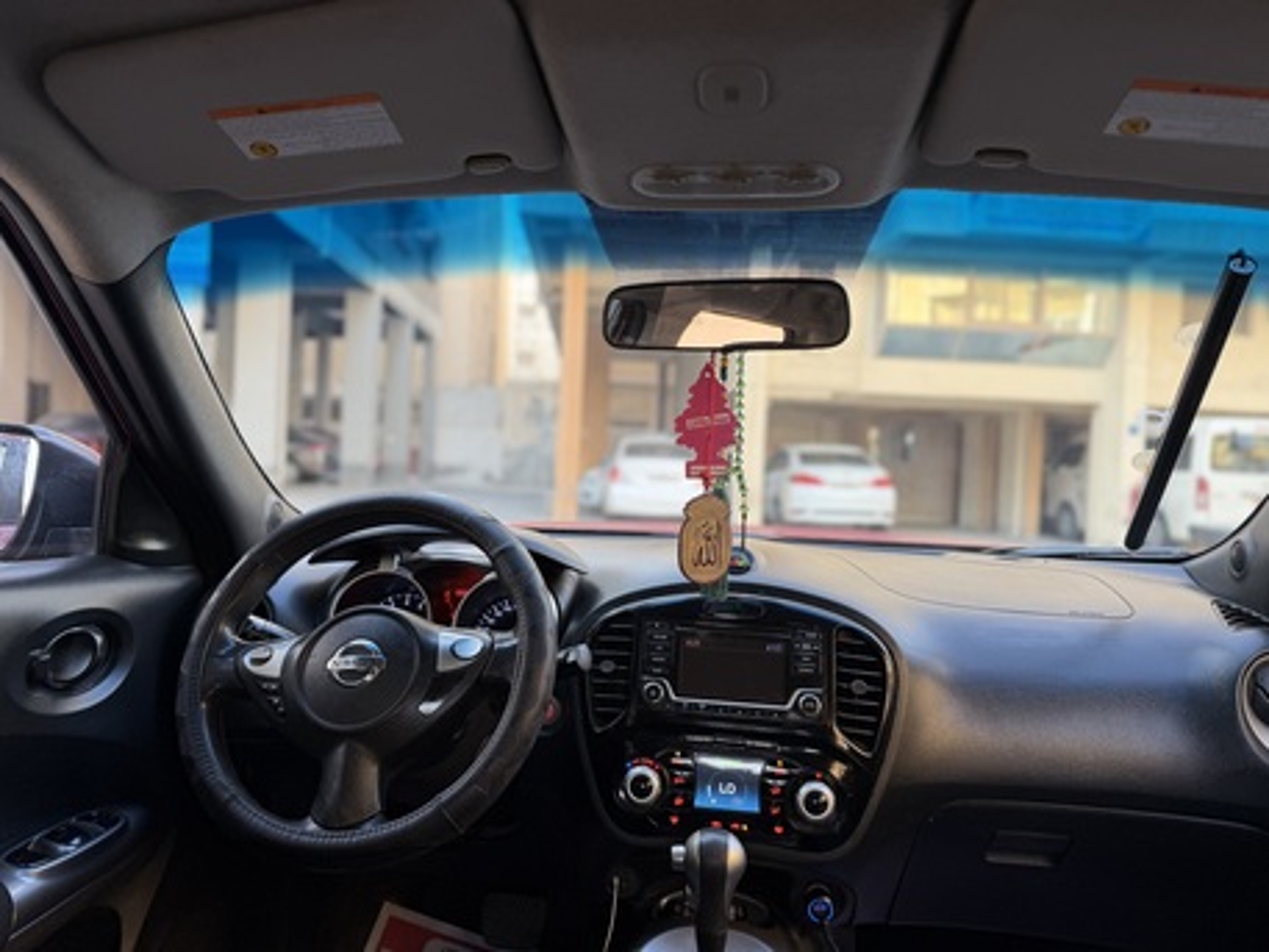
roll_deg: -2.0
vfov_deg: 56.8
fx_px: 880
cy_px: 476
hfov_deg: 71.6
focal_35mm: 24
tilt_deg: -1.6
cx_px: 634
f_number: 1.78
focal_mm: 6.76
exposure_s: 1/121
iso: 100
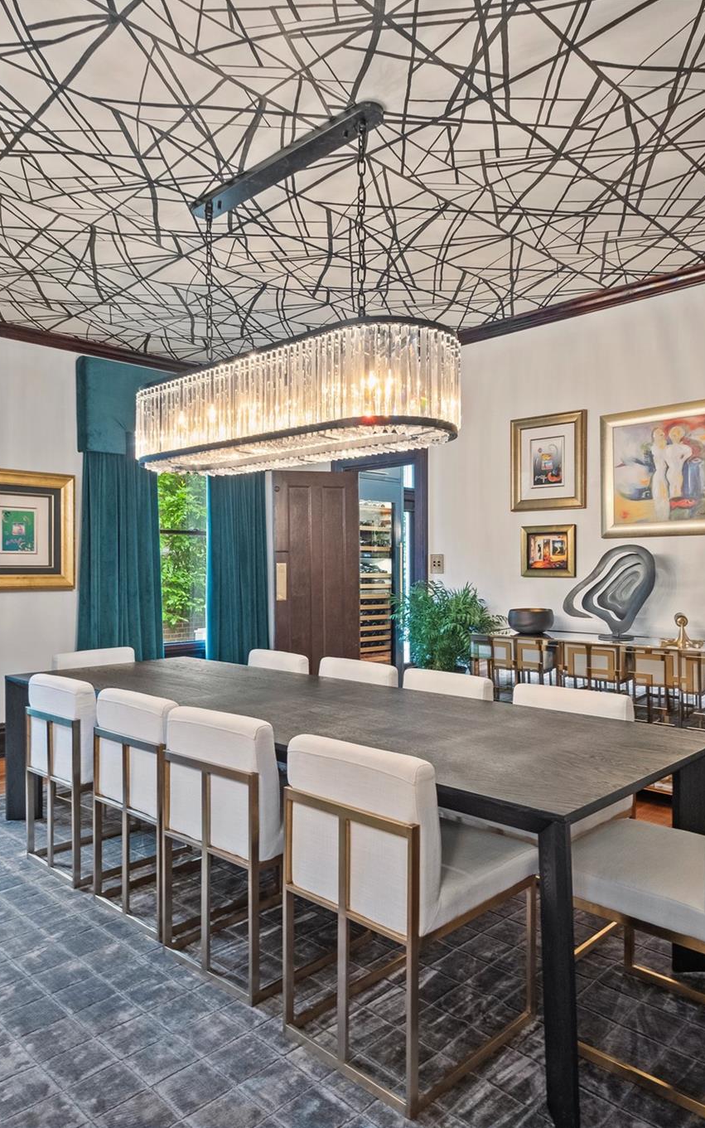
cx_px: 385
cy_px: 564
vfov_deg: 77.1
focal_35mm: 23
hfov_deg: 52.9
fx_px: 707
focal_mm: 10
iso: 800
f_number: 4.5
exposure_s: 1/3
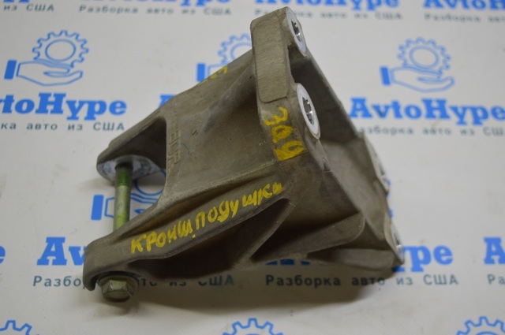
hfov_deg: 41.2
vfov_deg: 28.0
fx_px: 672
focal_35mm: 48
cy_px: 168
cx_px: 252
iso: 400
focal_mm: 32
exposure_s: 1/50
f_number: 4.5
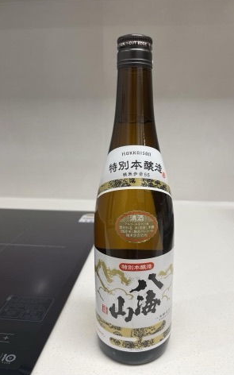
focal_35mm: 28
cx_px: 129
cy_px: 186
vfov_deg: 66.5
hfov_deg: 44.5
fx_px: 286
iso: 80
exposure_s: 1/120
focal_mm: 5.1
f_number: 1.6
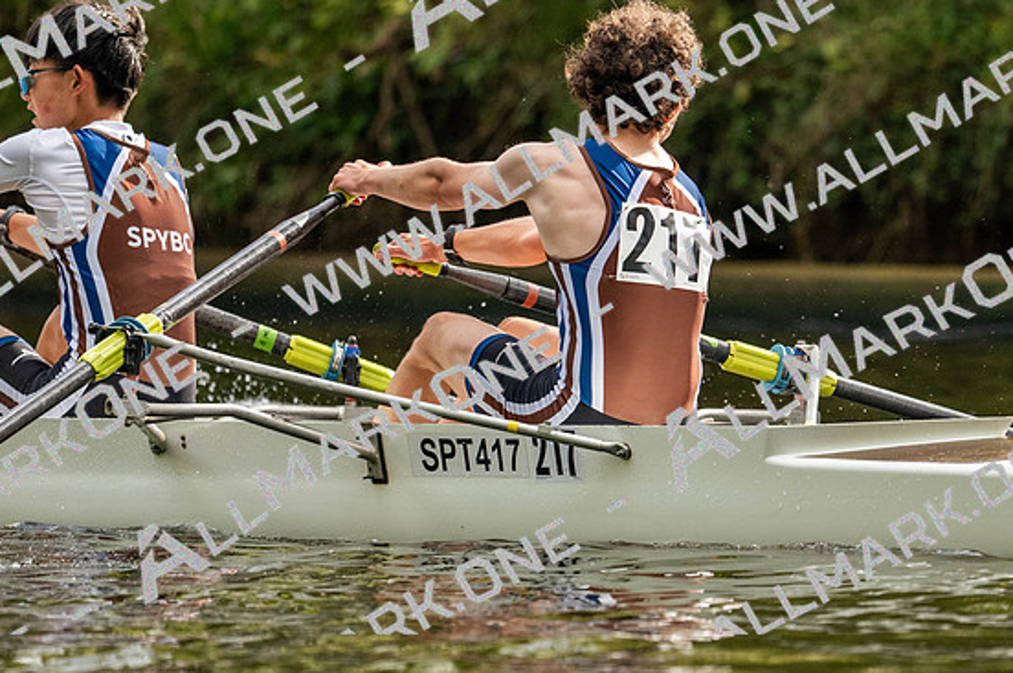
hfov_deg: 3.3
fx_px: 17739
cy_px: 321
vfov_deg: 2.2
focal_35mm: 631
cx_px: 508
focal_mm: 400
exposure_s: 1/2500
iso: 1000
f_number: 4.5
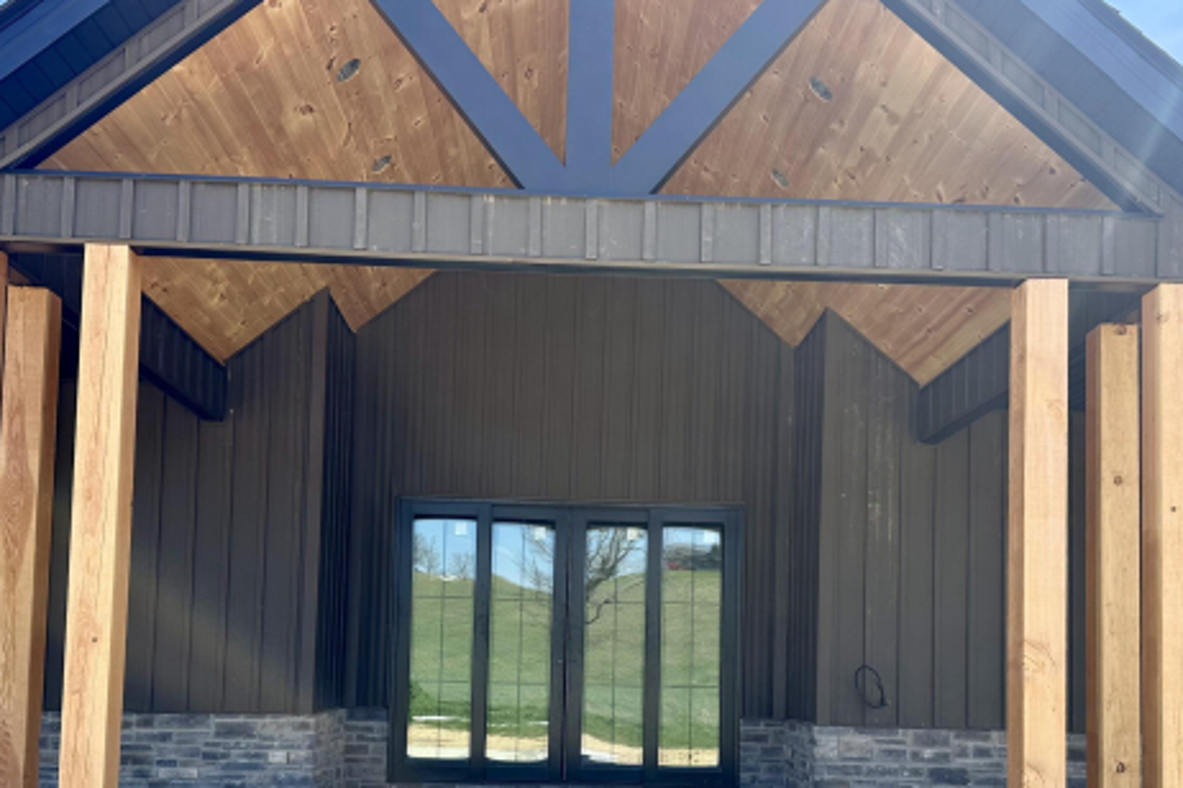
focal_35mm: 36
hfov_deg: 53.1
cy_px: 591
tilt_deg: +4.5
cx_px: 583
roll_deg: -1.6
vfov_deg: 36.0
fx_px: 1183
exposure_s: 1/1040
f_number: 1.78
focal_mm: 6.86
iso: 80
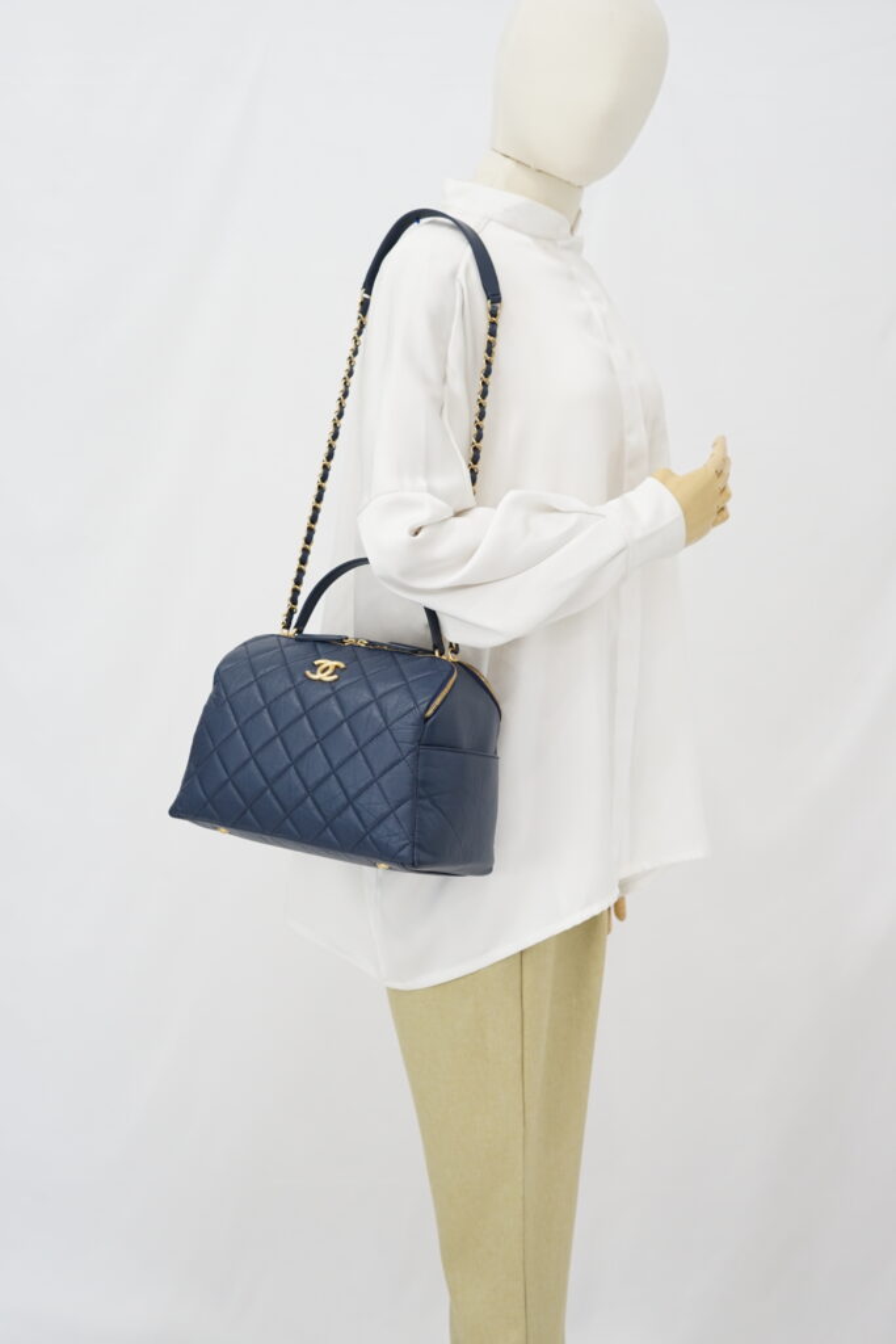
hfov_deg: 27.0
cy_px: 672
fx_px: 1866
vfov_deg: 39.6
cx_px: 448
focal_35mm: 50
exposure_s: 1/10
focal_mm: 50
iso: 640
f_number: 6.3
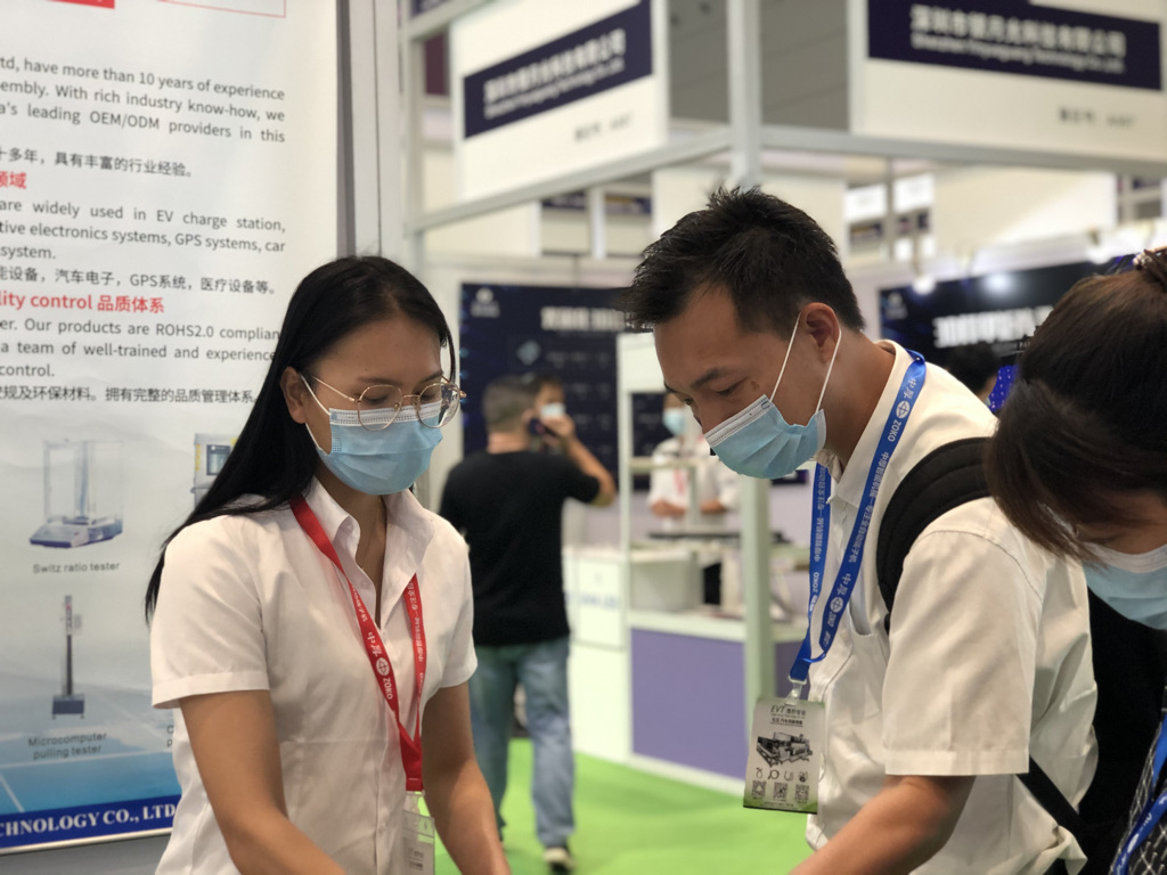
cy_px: 438
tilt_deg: +0.6
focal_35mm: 52
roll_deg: +1.7
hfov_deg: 36.8
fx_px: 1753
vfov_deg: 28.0
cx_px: 584
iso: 80
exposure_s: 1/33
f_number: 2.4
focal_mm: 6
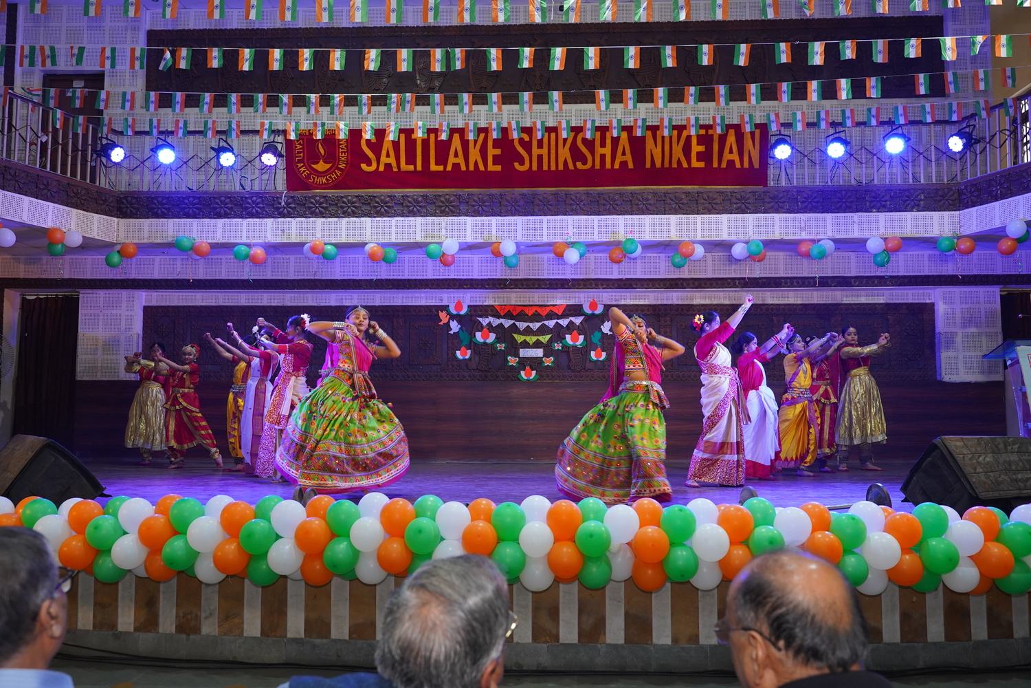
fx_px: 859
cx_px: 516
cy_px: 344
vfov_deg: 43.6
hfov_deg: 61.9
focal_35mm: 30
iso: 1600
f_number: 5.6
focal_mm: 30
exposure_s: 1/100
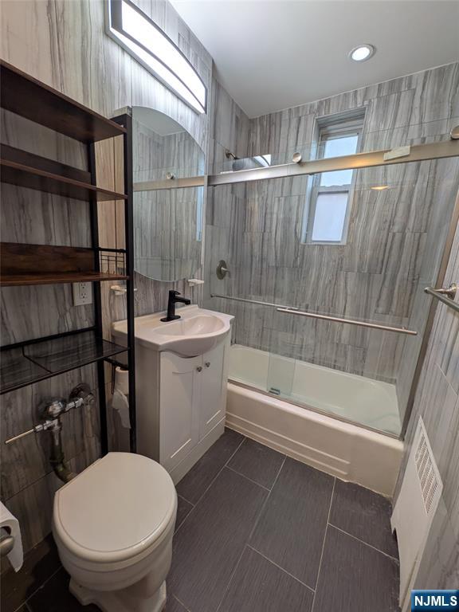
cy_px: 306
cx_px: 230
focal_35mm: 14
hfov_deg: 85.7
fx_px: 248
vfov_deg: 102.1
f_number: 2.2
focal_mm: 1.83
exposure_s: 1/60
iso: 84
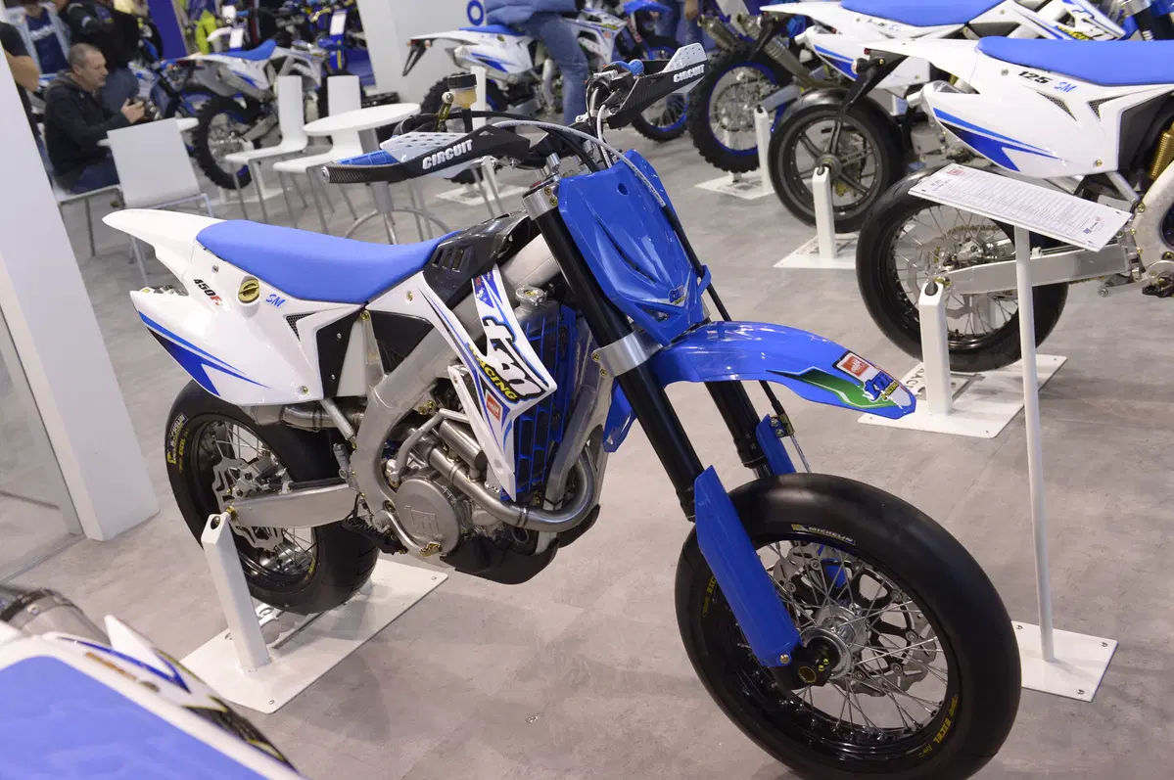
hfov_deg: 53.2
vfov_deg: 36.8
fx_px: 1173
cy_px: 390
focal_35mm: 36
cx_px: 587
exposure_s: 1/200
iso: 1250
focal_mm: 36
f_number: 5
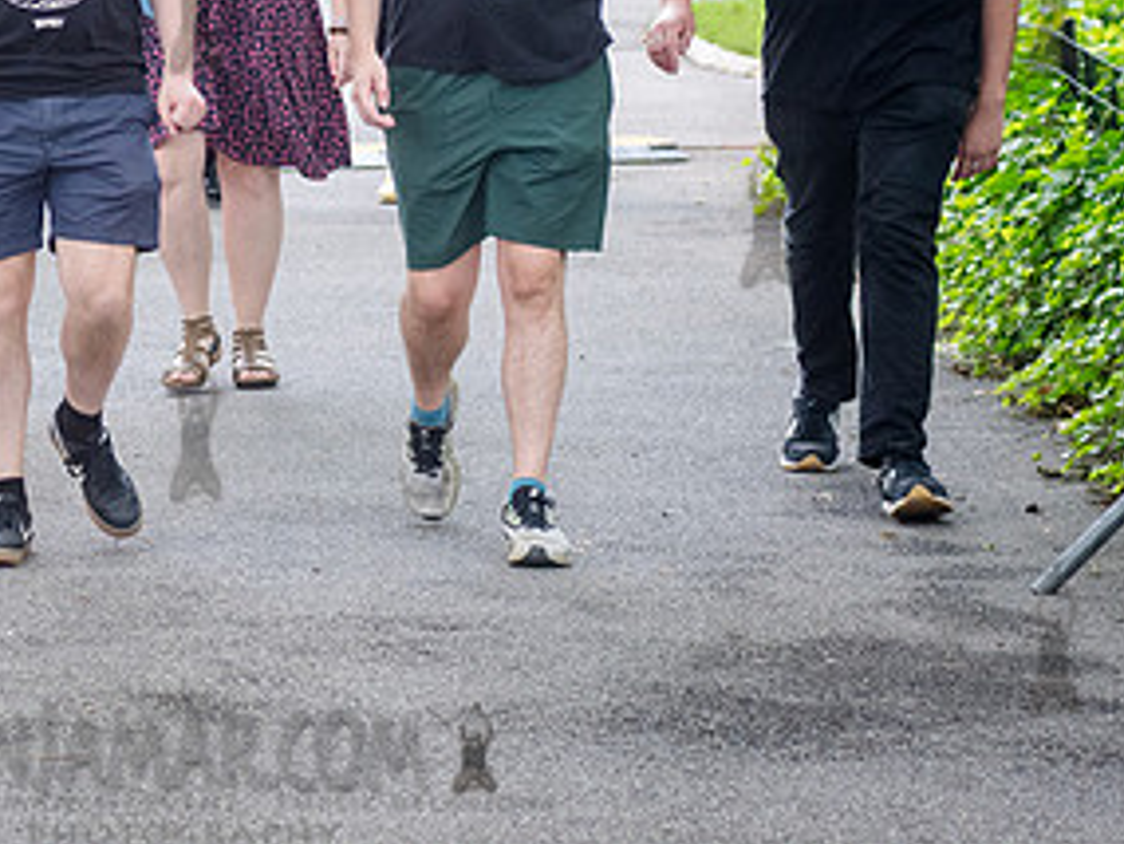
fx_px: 6464
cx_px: 26
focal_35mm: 199
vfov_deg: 7.4
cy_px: 82
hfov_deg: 9.9
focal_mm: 80
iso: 2000
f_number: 4
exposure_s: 1/250
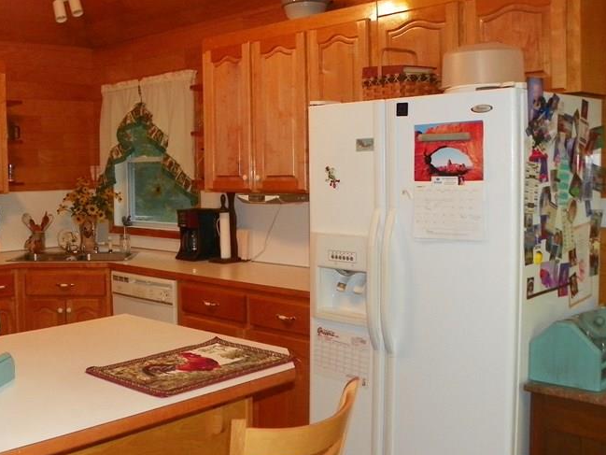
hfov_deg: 44.1
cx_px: 146
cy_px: 208
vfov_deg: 35.1
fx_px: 718
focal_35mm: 41
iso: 200
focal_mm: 4.6
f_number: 2.8
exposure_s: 1/30
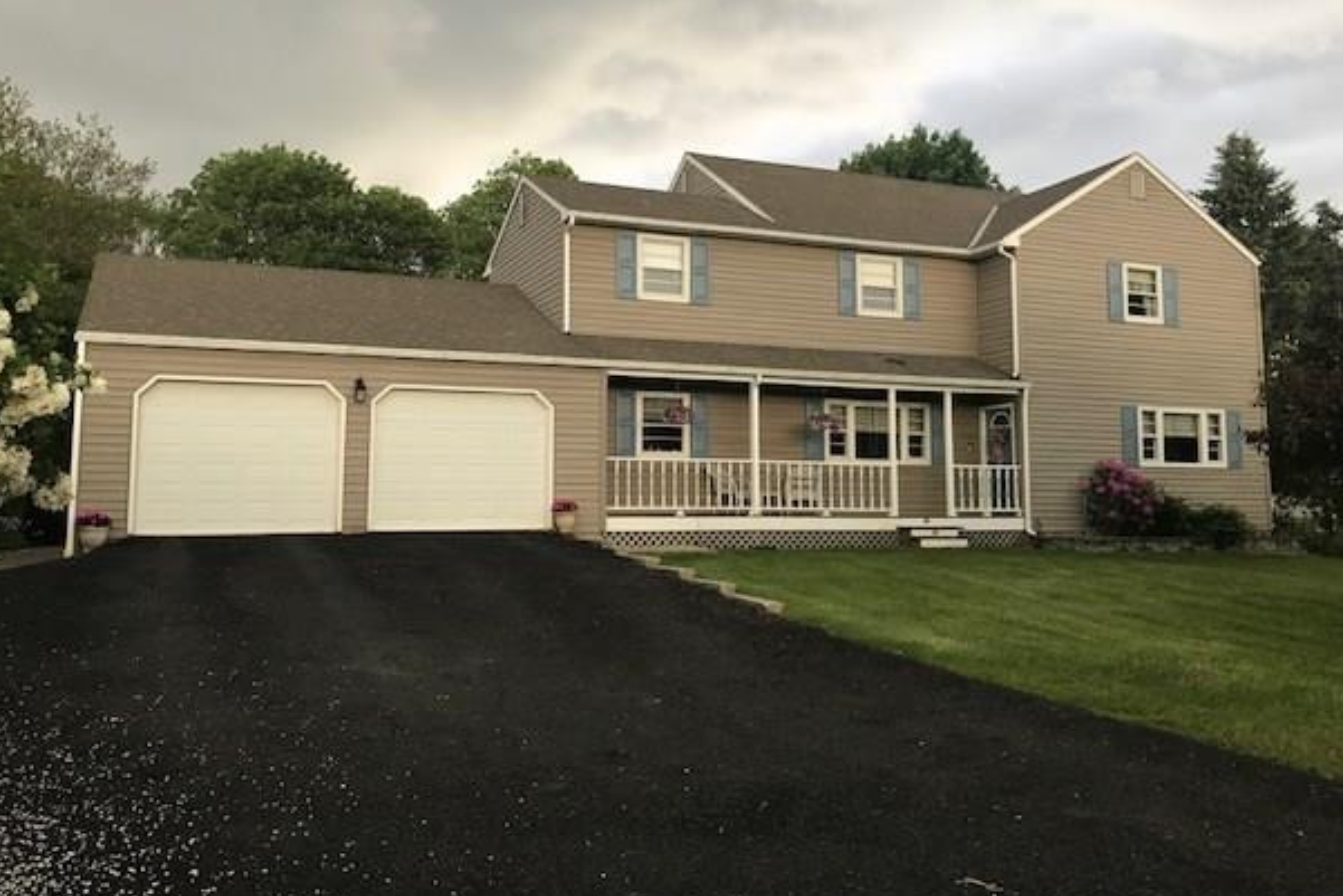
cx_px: 646
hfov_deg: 60.3
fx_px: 1157
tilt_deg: +6.5
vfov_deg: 42.3
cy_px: 389
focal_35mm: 31
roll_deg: -0.6
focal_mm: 3.99
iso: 25
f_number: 1.8
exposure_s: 1/40
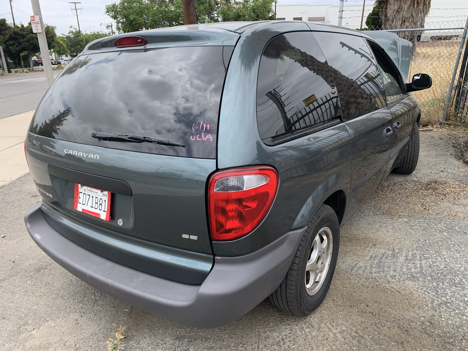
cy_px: 176
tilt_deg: -19.0
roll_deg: +1.6
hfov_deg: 67.3
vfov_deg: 53.1
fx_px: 352
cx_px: 234
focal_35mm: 26
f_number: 1.8
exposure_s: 1/879
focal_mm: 4.25
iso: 25
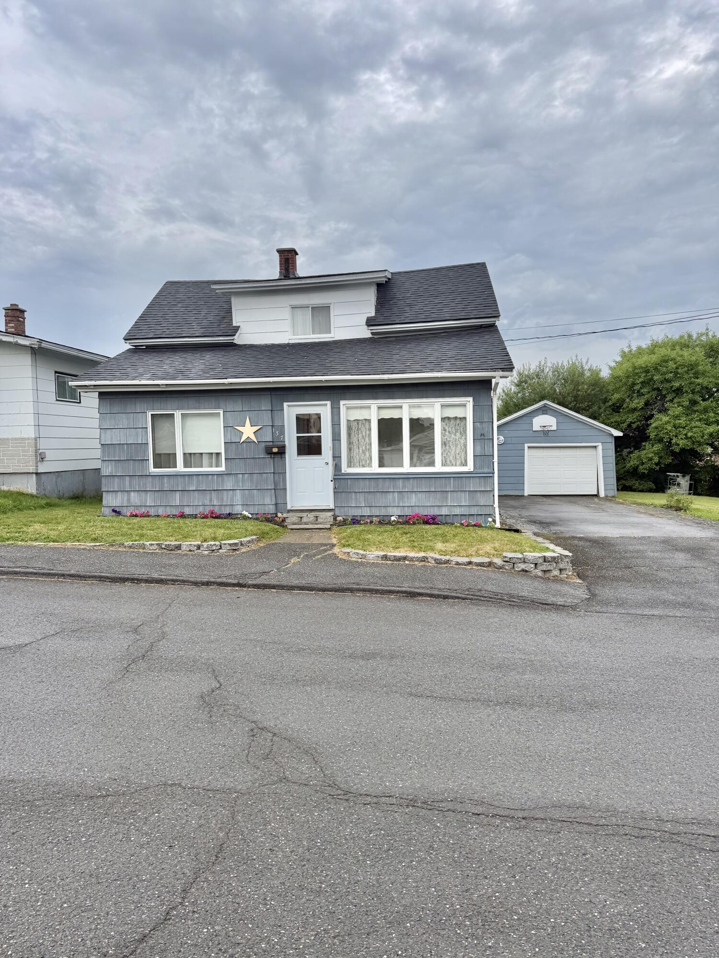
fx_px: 665
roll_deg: +1.1
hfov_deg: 56.8
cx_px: 360
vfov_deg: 71.6
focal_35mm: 24
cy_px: 479
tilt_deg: -2.1
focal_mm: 6.76
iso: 80
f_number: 1.78
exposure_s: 1/735
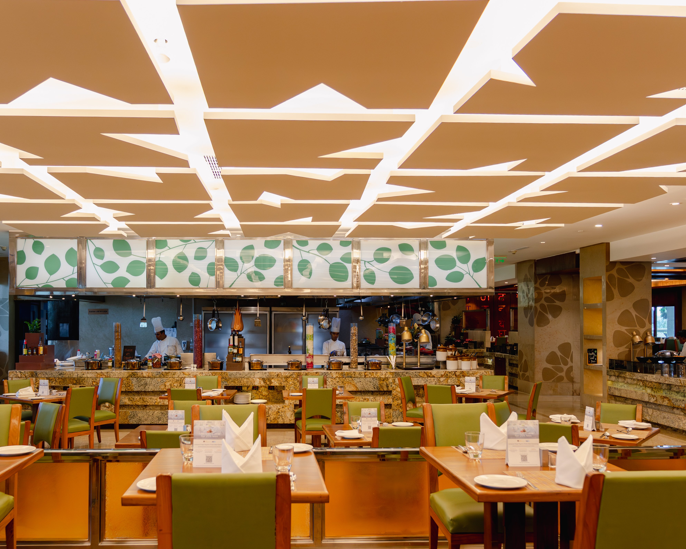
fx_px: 650
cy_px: 305
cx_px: 314
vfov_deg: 45.7
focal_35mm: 32
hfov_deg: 55.6
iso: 1250
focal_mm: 17
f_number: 2.8
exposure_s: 1/250
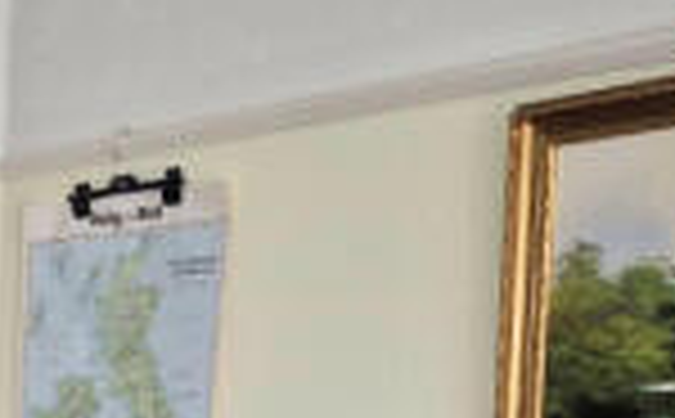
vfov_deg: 12.5
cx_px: -430
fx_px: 1744
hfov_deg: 18.5
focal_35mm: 95
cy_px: 757
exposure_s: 1/14
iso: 125
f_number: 1.8
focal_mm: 5.4
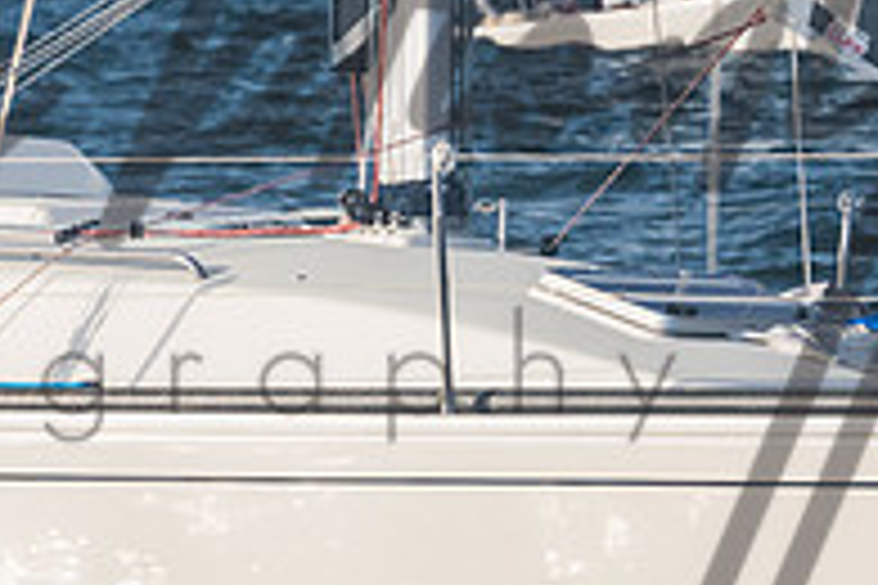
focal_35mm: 578
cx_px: 1032
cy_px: -318
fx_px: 14096
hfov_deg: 3.6
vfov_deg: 2.4
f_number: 8
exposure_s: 1/640
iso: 400
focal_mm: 135
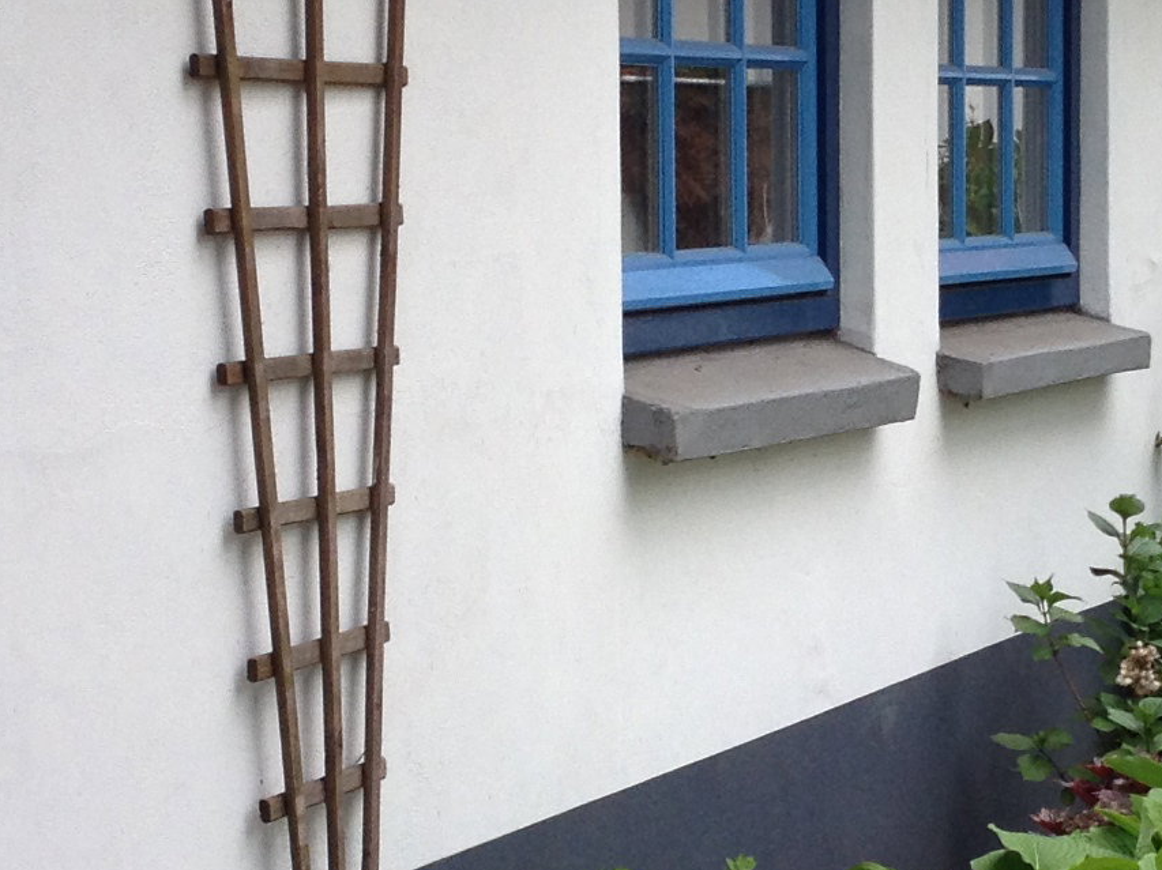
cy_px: 575
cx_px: 1041
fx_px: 4496
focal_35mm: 134
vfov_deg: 11.0
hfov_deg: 14.6
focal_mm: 4.28
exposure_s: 1/337
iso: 50
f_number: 2.4
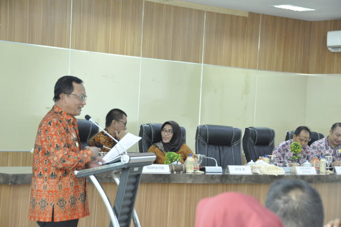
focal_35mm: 93
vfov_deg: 14.7
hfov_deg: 21.9
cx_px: 170
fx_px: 880
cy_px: 114
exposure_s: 1/40
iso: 3200
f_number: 5
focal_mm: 62
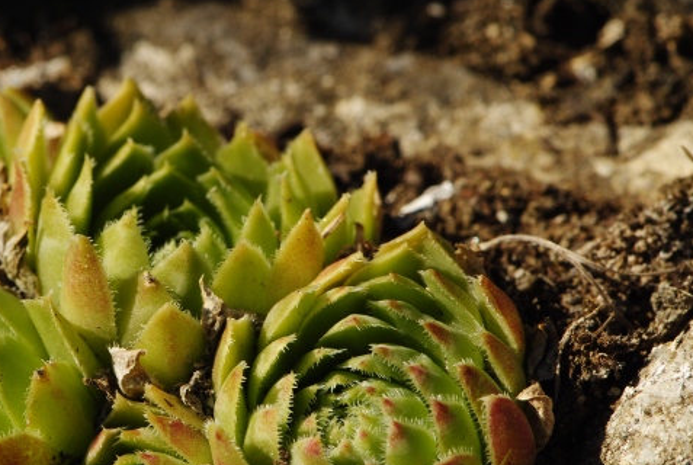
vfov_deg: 6.5
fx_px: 4124
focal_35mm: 214
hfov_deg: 9.6
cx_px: 142
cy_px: 279
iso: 200
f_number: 11
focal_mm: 85
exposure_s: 1/320
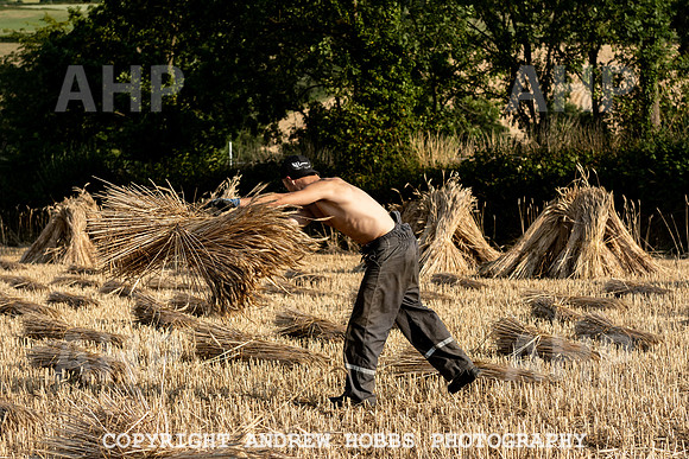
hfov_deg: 16.7
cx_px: 317
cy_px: 248
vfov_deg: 11.2
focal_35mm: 123
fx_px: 2348
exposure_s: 1/1250
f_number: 5.6
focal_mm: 70
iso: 64
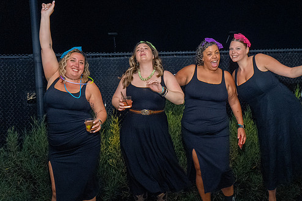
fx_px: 277
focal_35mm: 33
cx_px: 177
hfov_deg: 56.9
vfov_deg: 40.0
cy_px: 99
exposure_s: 1/80
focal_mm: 28
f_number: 4
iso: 3200
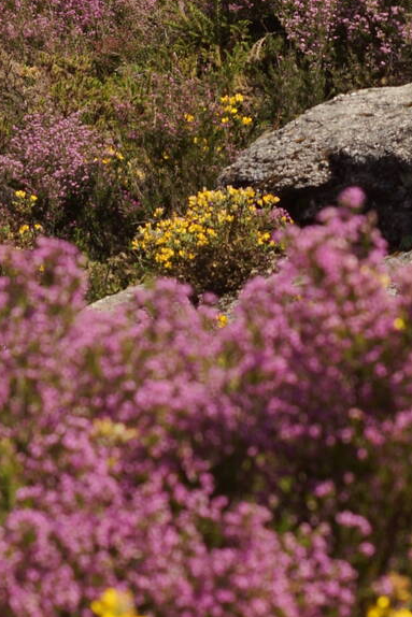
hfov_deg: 3.2
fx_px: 7342
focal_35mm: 428
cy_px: -627
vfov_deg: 4.7
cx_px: -91
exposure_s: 1/250
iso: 100
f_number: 10
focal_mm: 96
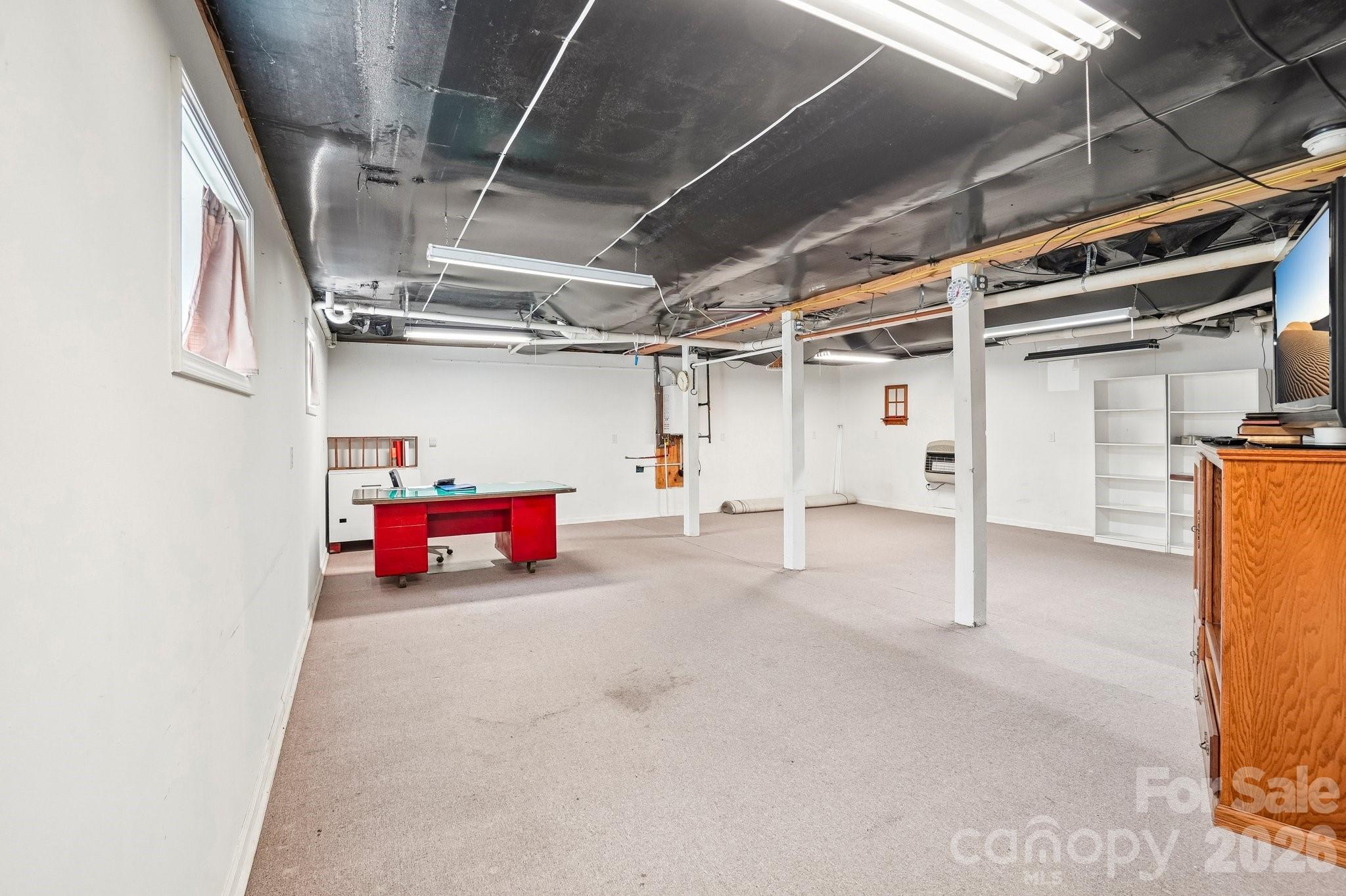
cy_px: 448
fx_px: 561
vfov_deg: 77.3
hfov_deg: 100.4
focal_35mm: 15
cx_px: 673
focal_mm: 10
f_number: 8
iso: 400
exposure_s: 1/13
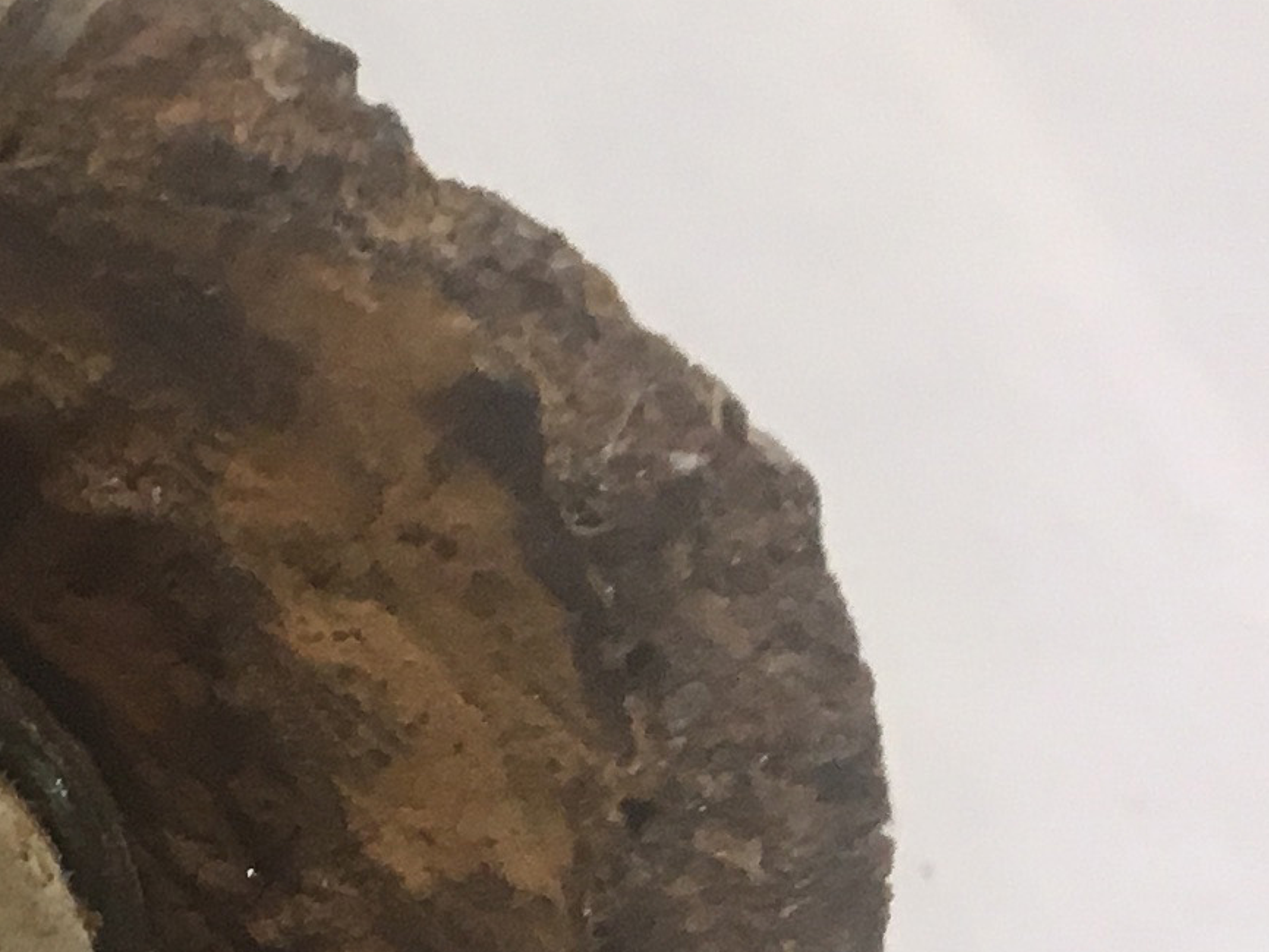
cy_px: 1818
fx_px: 4950
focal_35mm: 135
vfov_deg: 10.2
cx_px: -1678
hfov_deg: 12.0
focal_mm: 4.15
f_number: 2.2
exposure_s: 1/30
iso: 32
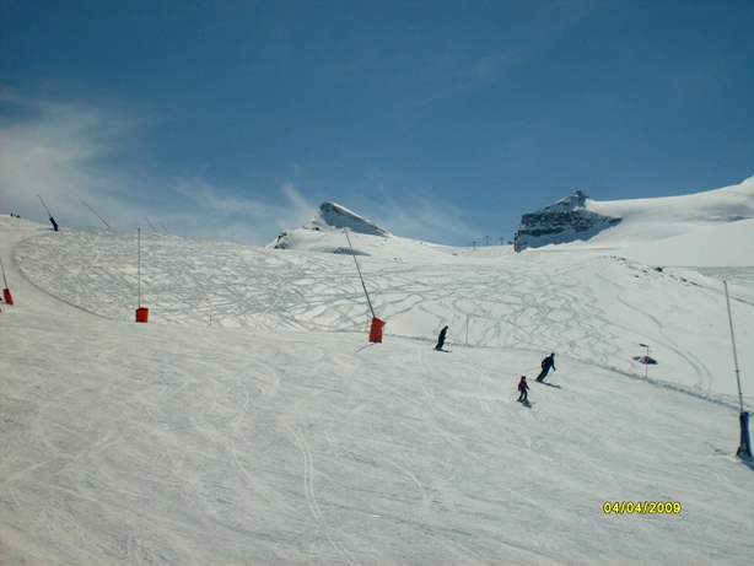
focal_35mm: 81
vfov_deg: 18.2
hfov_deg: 24.1
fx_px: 1765
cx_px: 377
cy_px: 283
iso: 80
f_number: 10.6
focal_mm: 13.7
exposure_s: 1/750
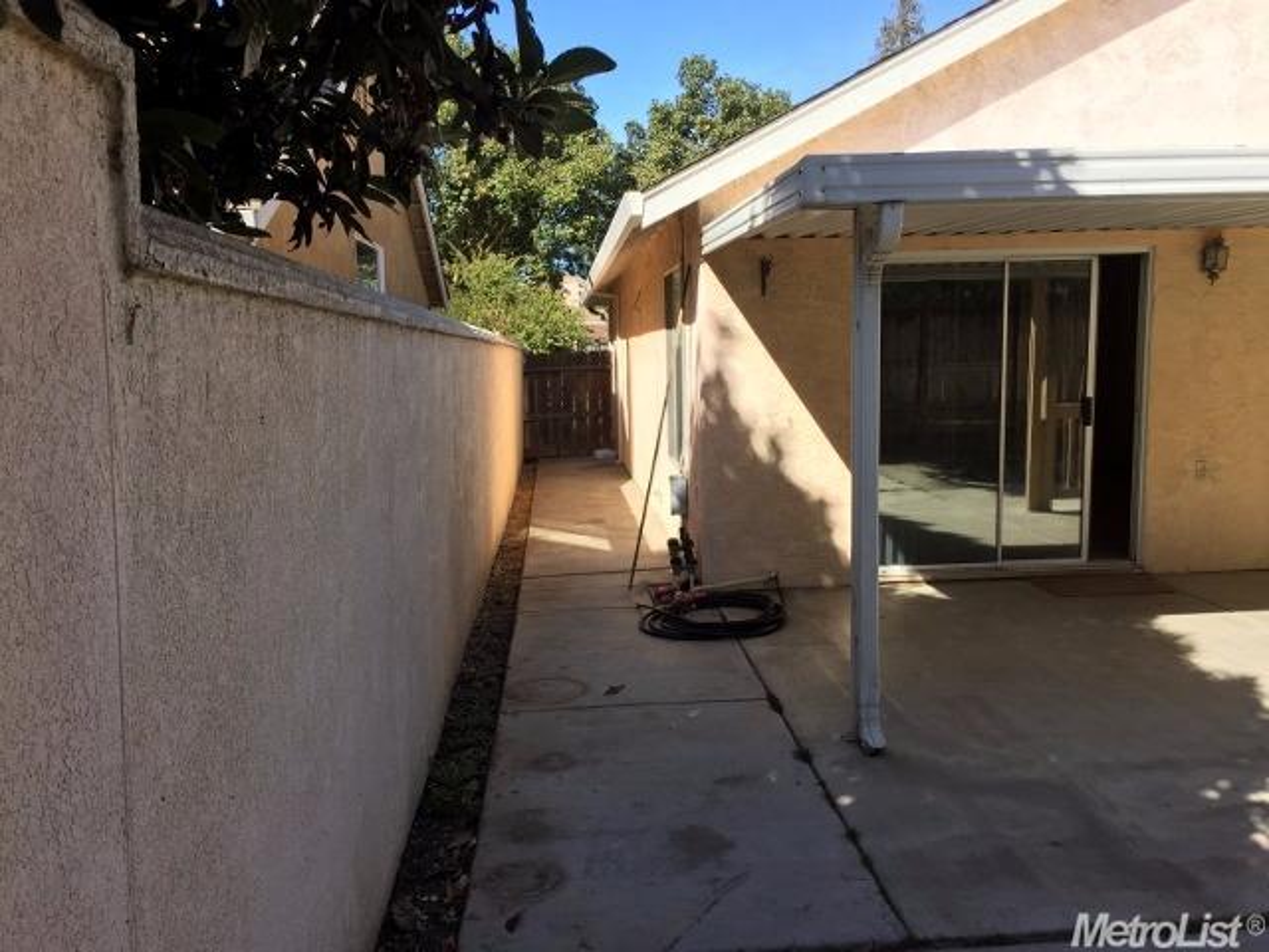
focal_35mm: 29
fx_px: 1063
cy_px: 476
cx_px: 634
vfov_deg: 48.2
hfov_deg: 61.7
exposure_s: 1/1099
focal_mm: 4.15
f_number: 2.2
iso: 32
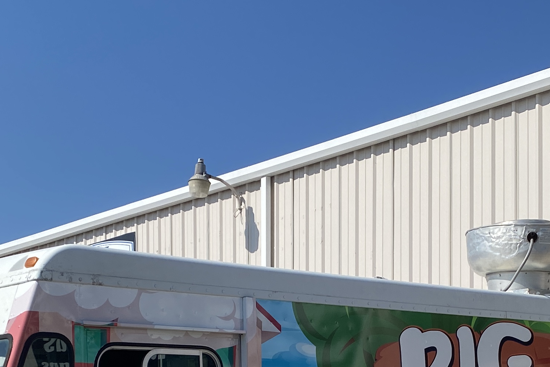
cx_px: 320
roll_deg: -0.4
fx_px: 1115
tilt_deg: +1.7
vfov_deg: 17.8
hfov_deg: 27.7
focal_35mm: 73
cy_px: 436
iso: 32
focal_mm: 4.25
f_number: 1.8
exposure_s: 1/4444
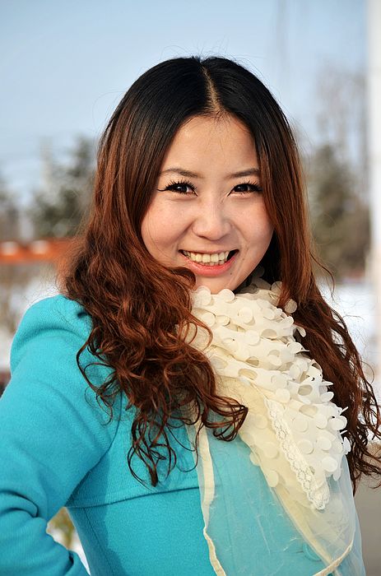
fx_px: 1580
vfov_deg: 20.7
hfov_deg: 13.7
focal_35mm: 99
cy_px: 288
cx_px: 190
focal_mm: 66
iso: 100
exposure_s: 1/640
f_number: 4.2
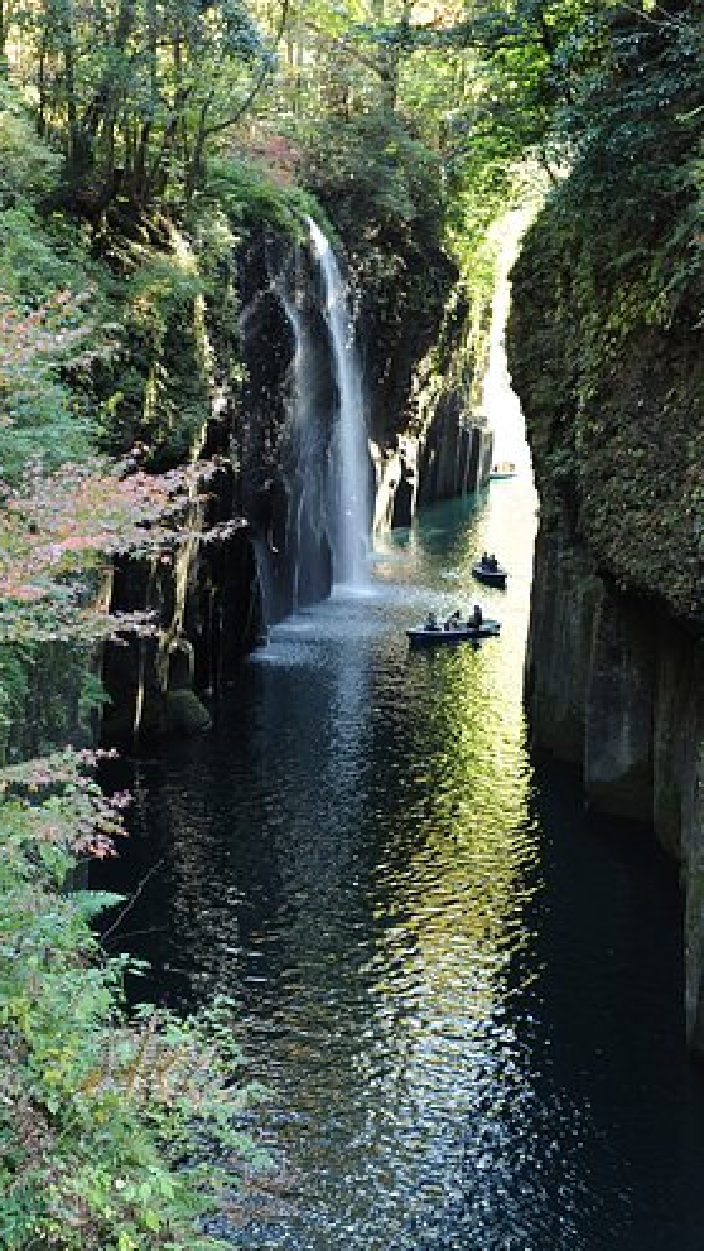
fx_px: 1792
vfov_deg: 38.5
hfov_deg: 22.2
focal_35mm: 54
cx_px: 276
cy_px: 620
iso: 1250
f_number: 8
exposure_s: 1/25
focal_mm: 50
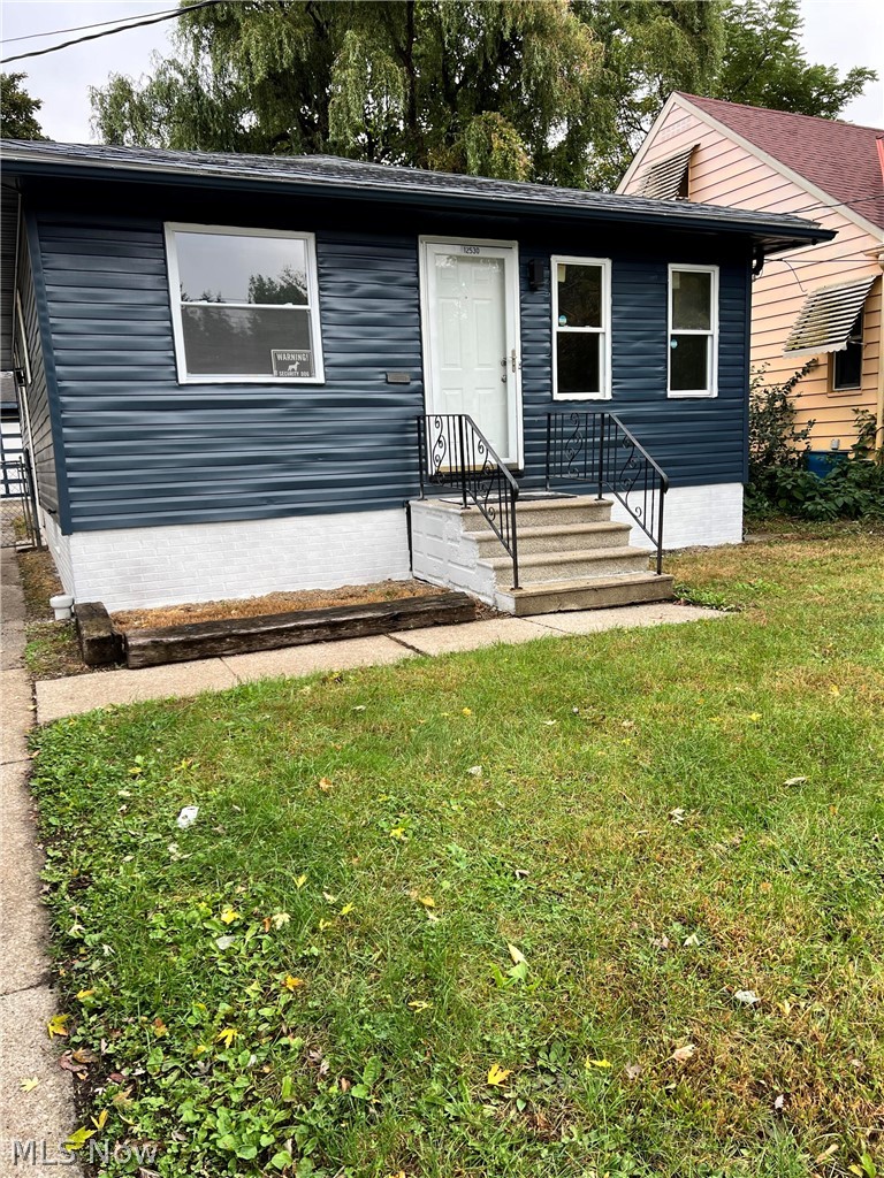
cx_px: 442
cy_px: 589
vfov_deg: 67.3
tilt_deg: -7.6
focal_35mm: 26
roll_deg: +2.7
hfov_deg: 53.1
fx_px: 885
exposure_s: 1/347
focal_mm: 5.7
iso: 50
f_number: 1.5
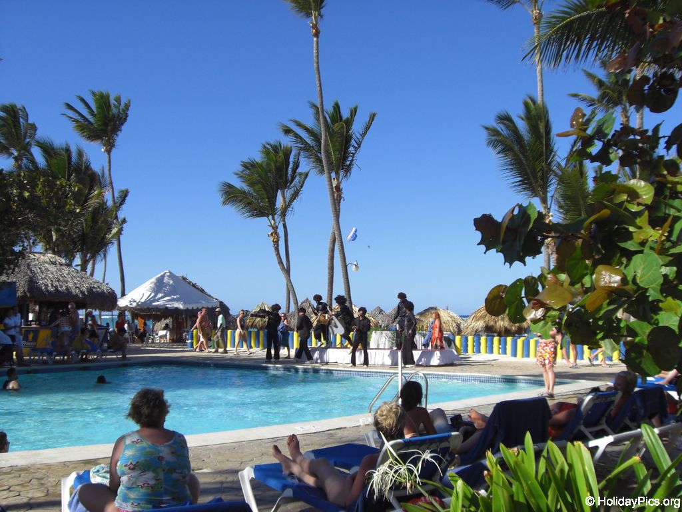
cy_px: 256
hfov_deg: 49.0
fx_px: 749
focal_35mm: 38
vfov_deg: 37.7
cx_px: 341
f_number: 8
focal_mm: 6.2
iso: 64
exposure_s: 1/160
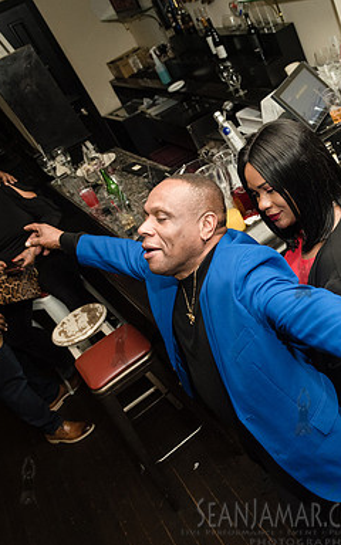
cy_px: 273
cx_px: 303
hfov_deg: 32.8
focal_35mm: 37
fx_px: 550
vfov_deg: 52.7
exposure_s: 1/250
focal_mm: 24
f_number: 4.5
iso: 2000
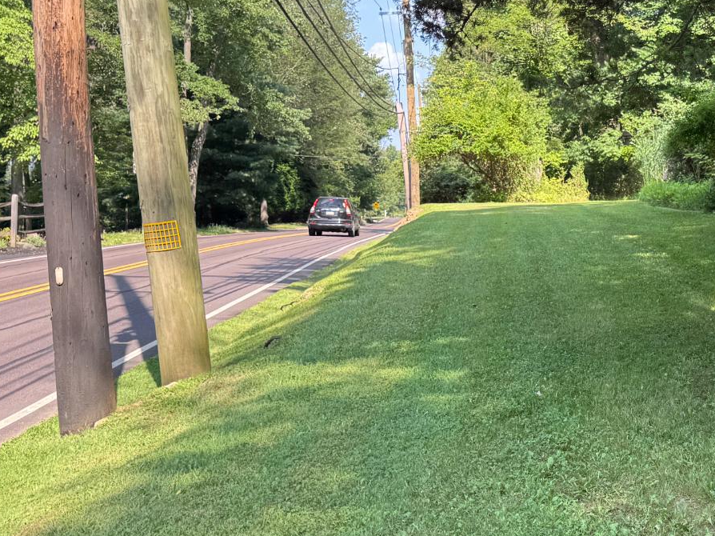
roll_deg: -1.7
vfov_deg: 26.5
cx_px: 641
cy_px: 289
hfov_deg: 33.2
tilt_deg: +0.5
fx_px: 1136
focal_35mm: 55
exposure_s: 1/499
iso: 80
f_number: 1.78
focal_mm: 6.76
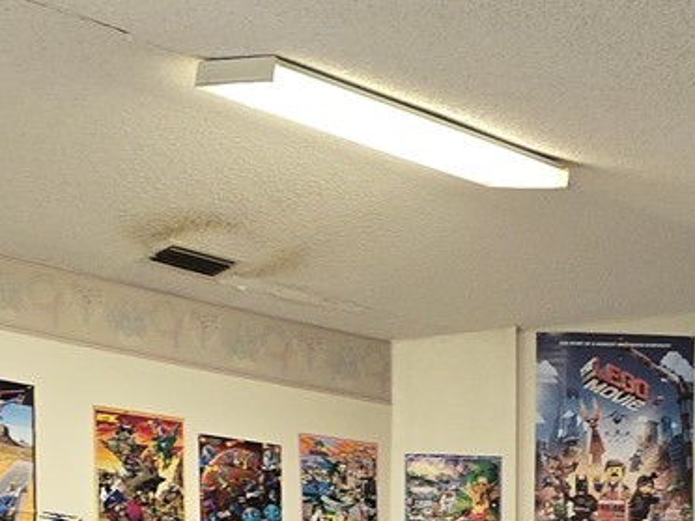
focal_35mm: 99
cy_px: 837
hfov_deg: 19.6
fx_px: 1988
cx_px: 553
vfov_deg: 13.8
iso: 100
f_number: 1.7
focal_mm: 6.3
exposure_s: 1/24
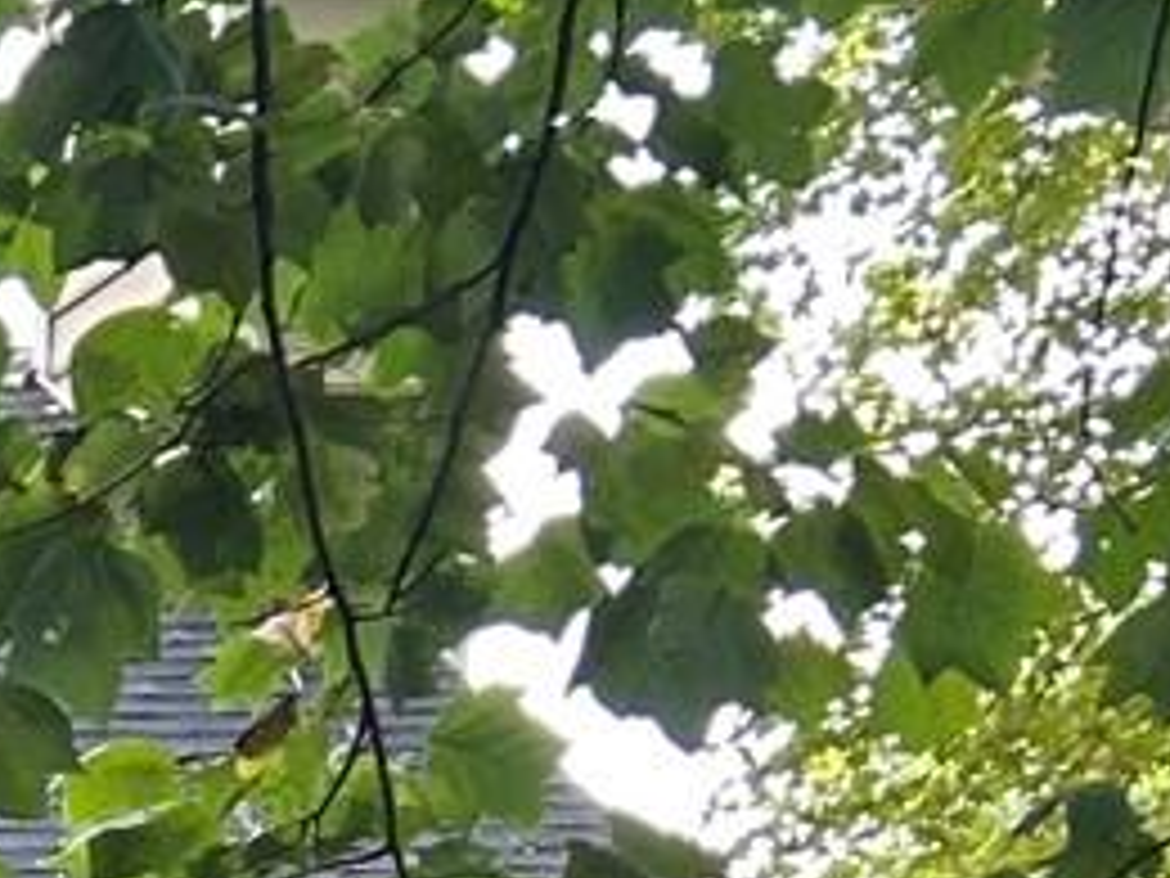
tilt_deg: -3.3
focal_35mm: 205
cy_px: 2391
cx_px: -1224
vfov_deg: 6.7
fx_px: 6929
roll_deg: +1.0
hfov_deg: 9.0
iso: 50
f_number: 1.5
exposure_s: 1/121
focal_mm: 5.7
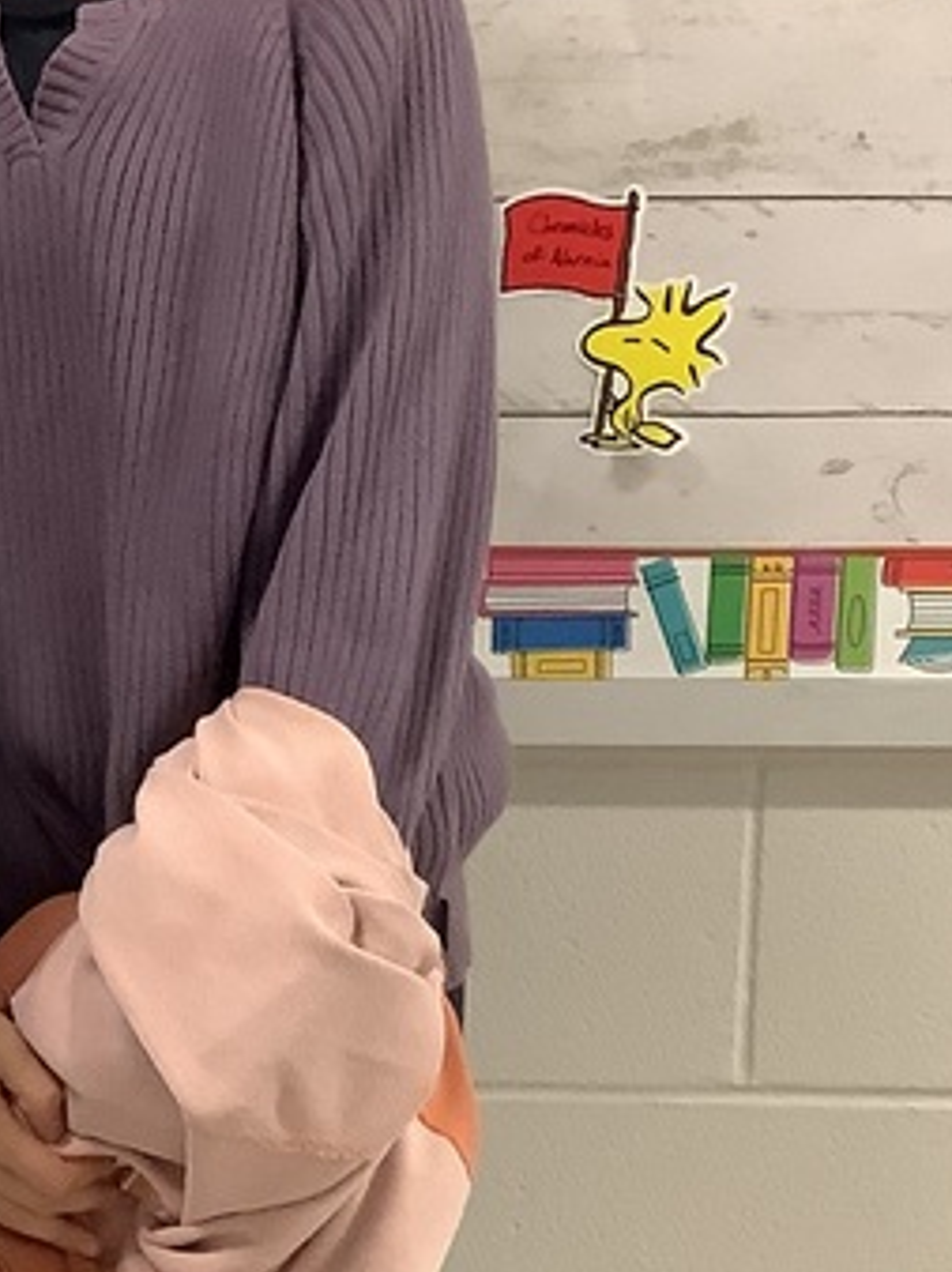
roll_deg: +0.1
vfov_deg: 20.9
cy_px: 734
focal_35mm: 94
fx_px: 3451
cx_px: -79
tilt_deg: -11.4
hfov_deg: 15.3
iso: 320
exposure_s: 1/60
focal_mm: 3.3
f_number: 2.4
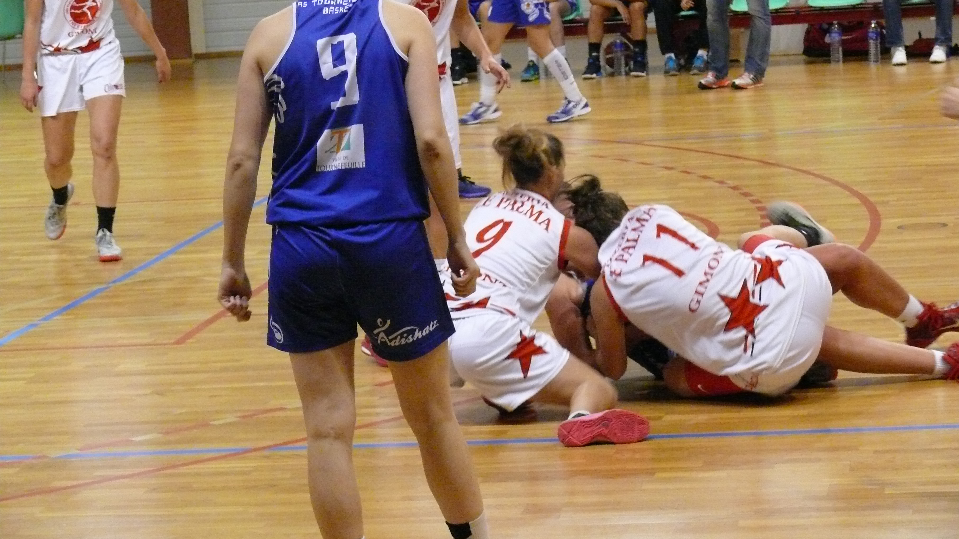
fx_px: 3000
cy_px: 242
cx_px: 479
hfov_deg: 18.2
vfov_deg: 10.3
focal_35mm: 118
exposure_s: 1/100
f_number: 3.6
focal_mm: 22.9
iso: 800
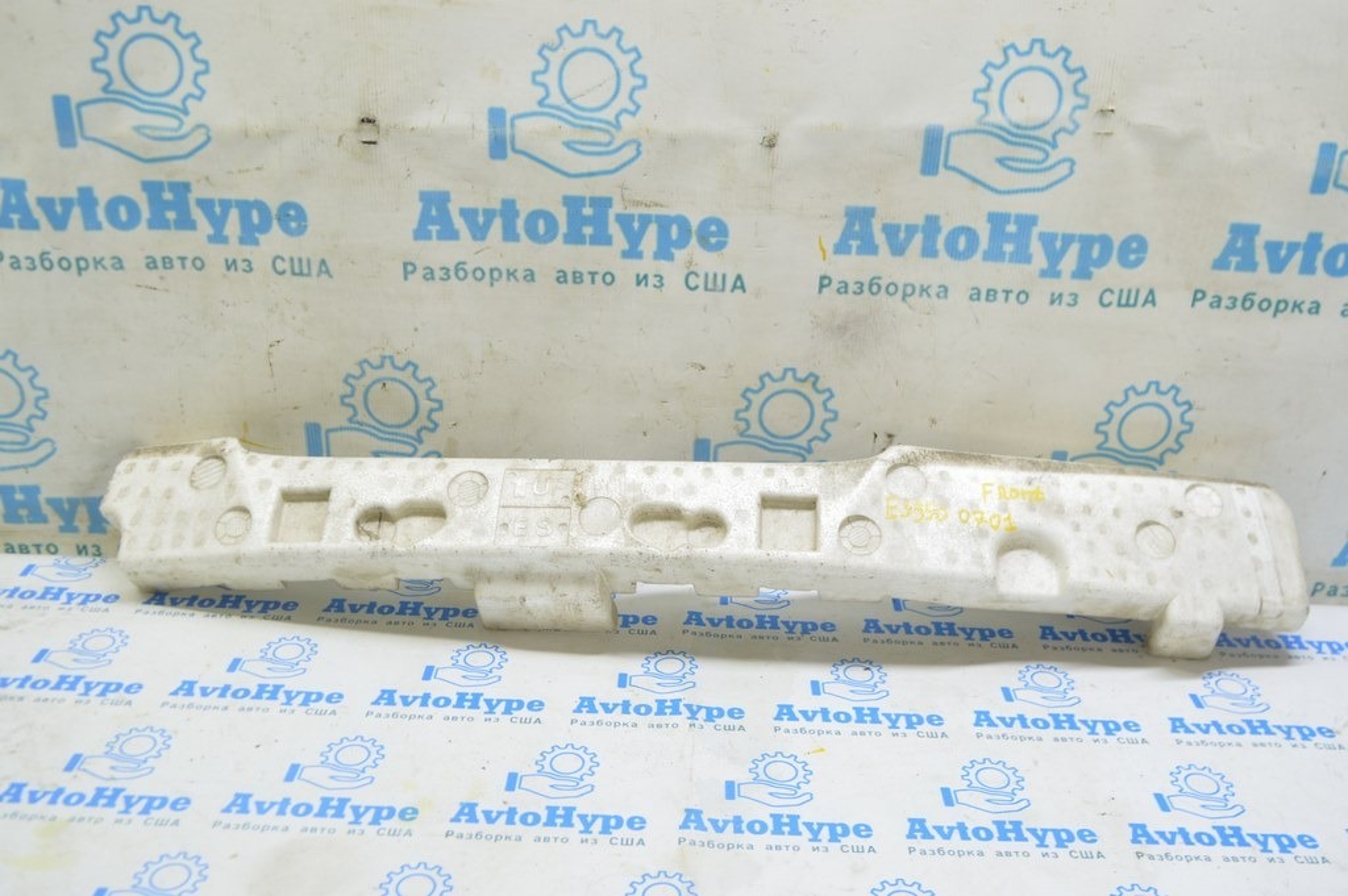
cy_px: 448
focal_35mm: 34
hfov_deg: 55.1
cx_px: 674
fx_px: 1291
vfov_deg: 38.3
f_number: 5.6
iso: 400
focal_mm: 23
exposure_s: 1/15
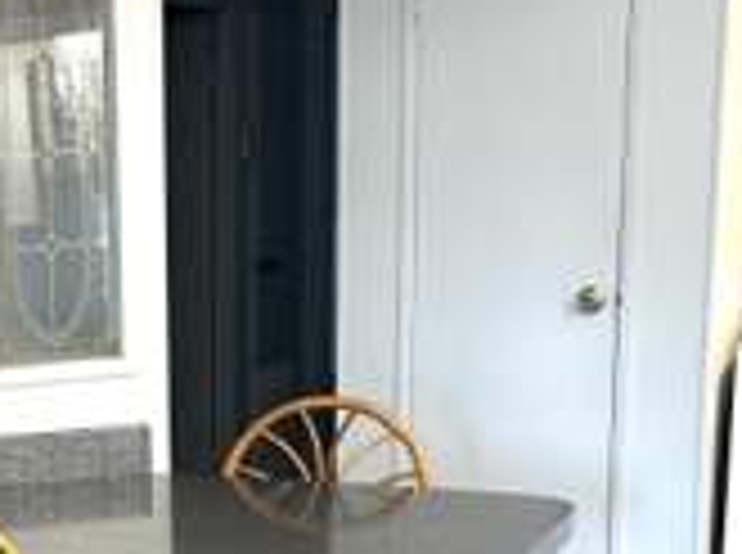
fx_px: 1497
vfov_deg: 20.4
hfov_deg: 24.9
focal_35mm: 70
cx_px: -162
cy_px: 534
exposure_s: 1/60
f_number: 1.78
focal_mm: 6.86
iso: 200
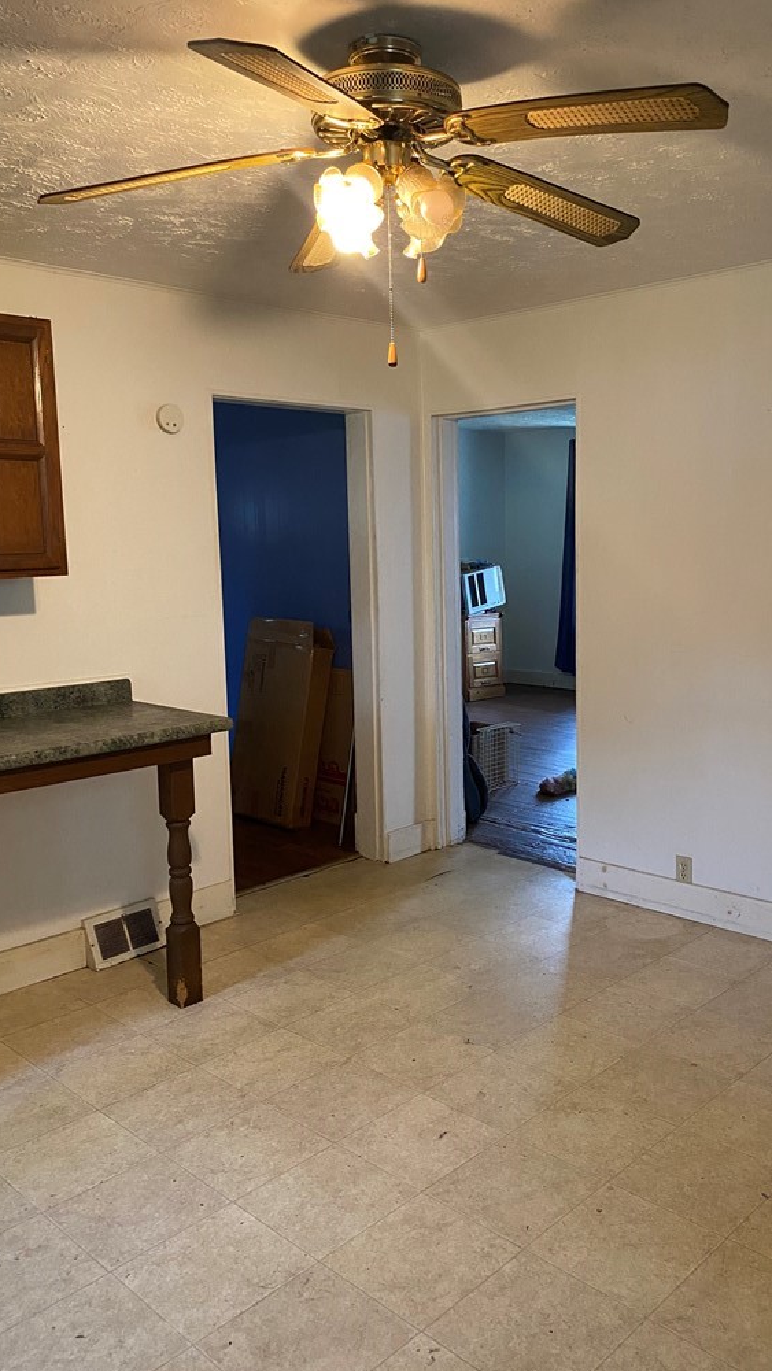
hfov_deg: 40.0
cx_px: 476
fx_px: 1055
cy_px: 677
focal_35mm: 29
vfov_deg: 66.1
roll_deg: +0.7
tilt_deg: -7.6
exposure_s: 1/60
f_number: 1.8
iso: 400
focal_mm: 4.25
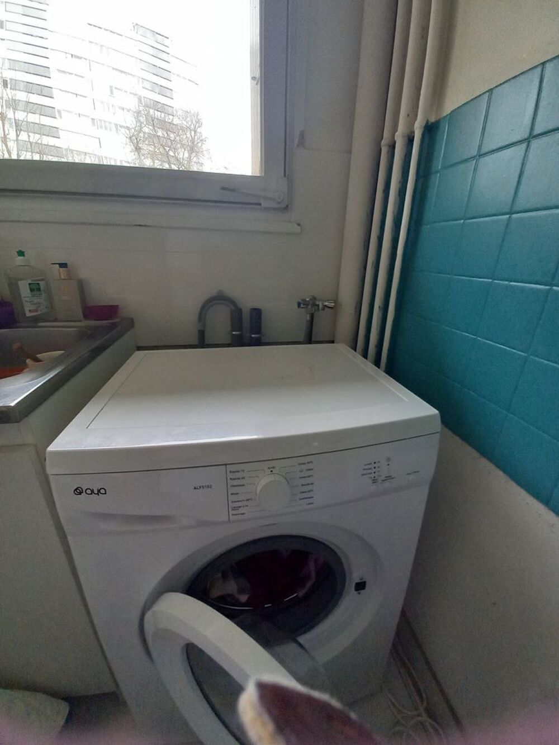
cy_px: 372
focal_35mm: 13
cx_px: 280
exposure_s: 1/33
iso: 200
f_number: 2.2
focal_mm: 1.42
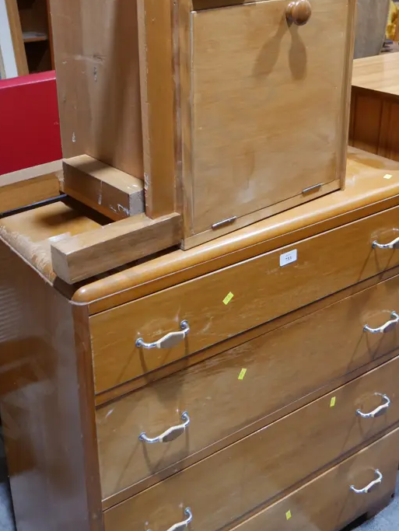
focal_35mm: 45
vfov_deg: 41.6
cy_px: 182
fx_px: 691
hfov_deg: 32.2
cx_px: 188
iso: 500
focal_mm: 15
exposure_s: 1/60
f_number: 3.6
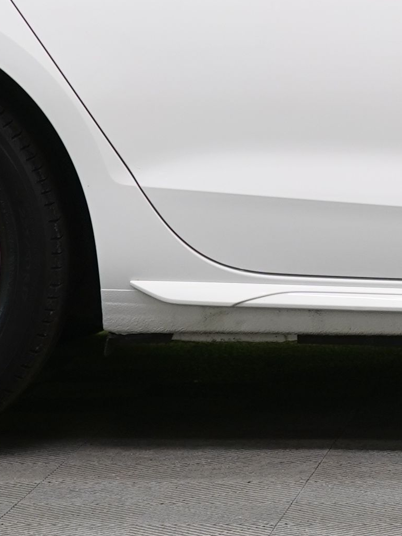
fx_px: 4073
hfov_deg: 5.6
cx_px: 704
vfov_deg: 7.5
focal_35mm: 263
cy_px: -60
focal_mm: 47
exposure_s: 1/30
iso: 400
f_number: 5
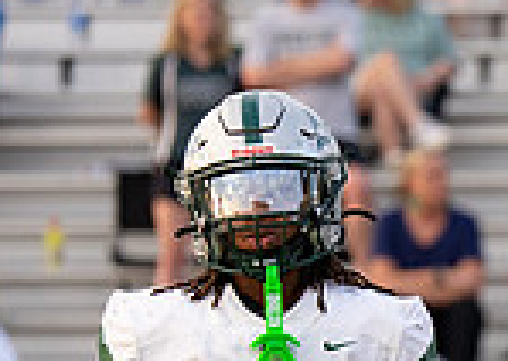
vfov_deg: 2.0
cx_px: 1014
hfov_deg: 2.8
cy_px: 455
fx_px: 10388
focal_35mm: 721
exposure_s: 1/1600
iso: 500
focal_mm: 137
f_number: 2.8
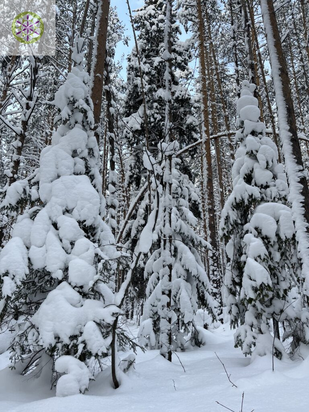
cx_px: 154
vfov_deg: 67.3
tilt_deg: +21.6
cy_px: 206
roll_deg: -1.1
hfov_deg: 53.1
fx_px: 309
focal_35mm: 26
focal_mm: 5.1
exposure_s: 1/273
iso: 50
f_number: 1.6
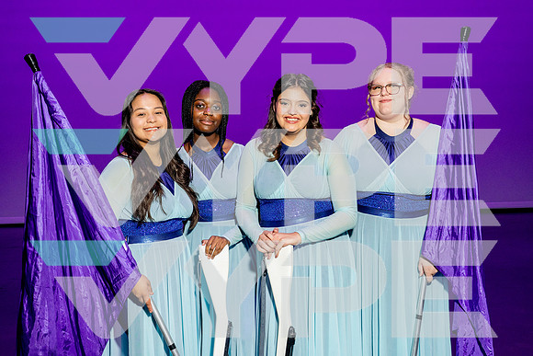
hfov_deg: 49.5
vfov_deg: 34.2
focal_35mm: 39
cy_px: 178
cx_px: 266
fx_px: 578
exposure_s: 1/250
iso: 3200
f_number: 8
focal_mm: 39
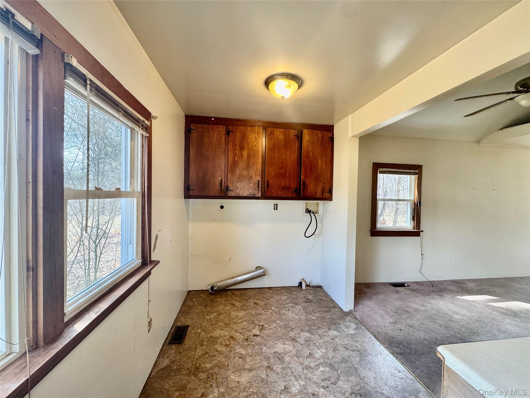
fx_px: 214
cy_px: 199
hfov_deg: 102.1
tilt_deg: -0.8
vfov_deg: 85.7
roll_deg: -1.1
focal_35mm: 14
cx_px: 265
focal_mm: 2.22
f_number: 2.2
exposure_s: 1/120
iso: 200
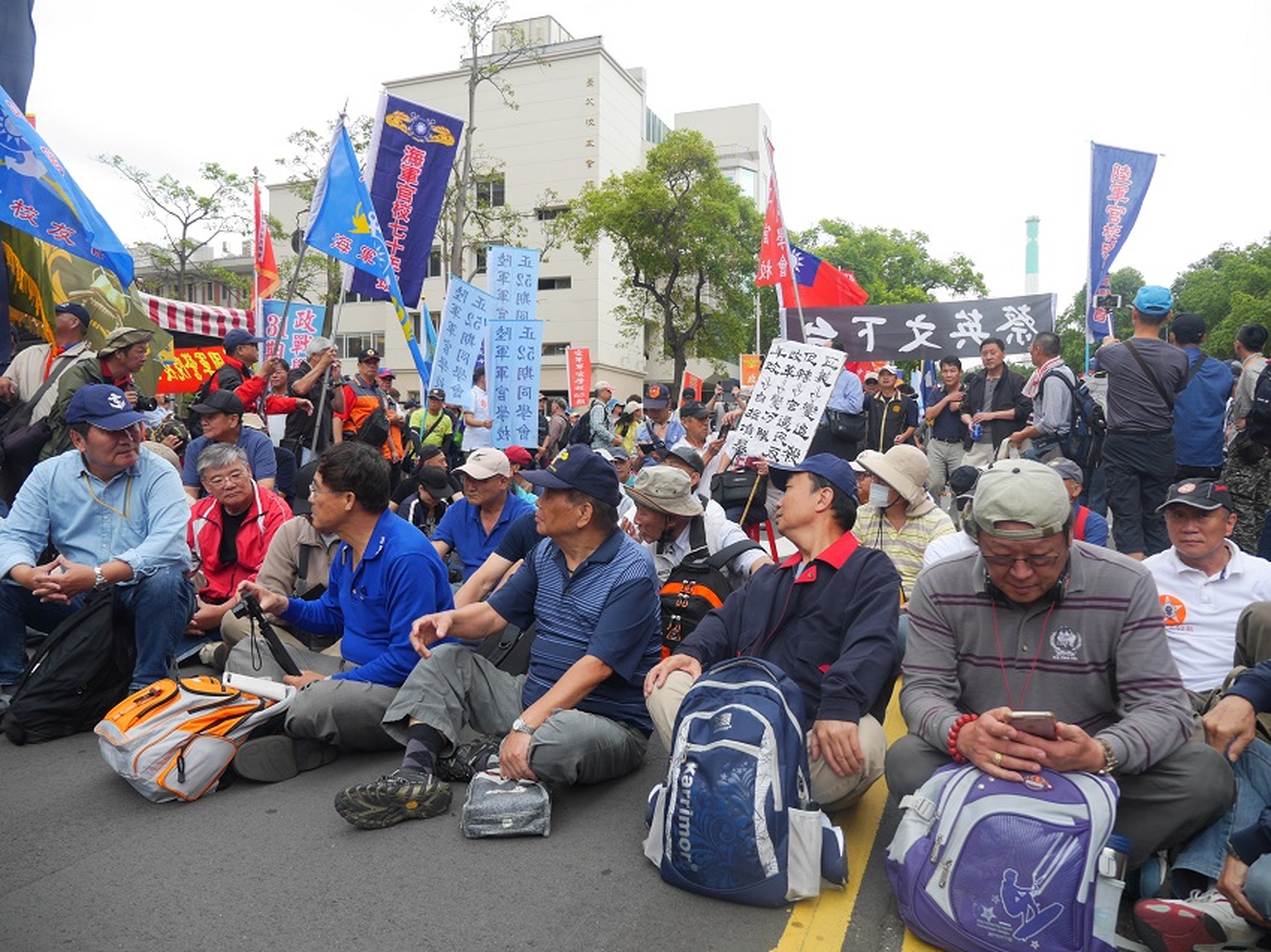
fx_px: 881
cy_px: 476
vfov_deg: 56.8
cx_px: 636
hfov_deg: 71.6
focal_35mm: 24
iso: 200
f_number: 3.2
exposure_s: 1/400
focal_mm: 12
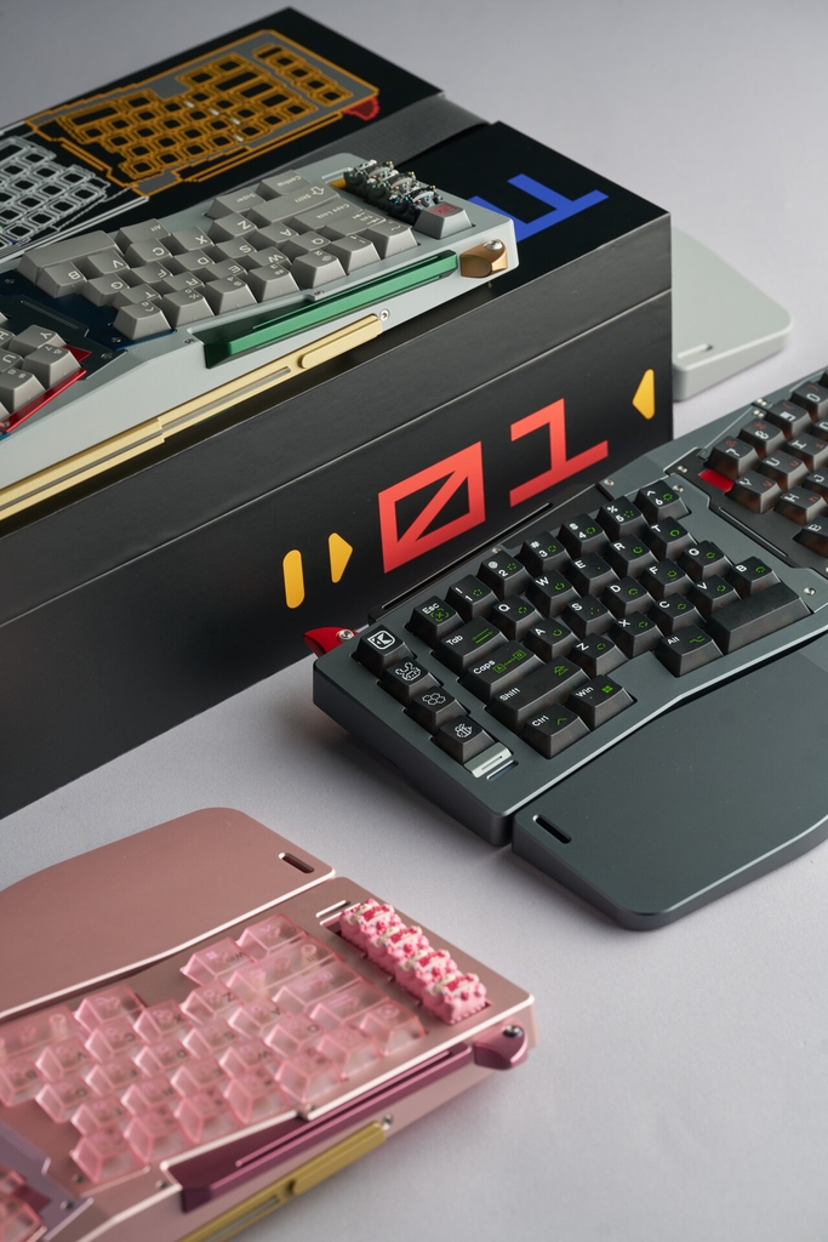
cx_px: 414
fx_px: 3621
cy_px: 621
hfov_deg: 13.0
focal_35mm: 105
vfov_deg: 19.5
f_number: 7.1
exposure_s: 1/60
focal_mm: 105
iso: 125
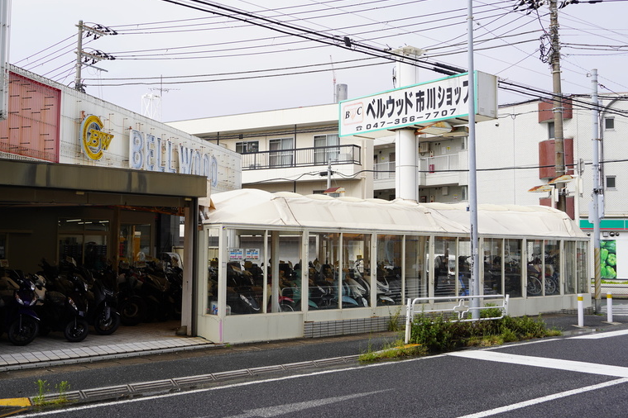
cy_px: 208
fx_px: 680
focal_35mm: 39
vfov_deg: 34.2
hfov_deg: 49.6
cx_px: 309
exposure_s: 1/500
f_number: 5.6
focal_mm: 37
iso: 100
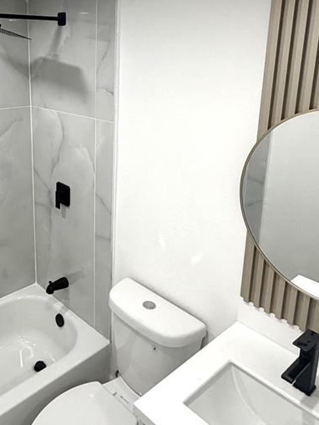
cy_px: 151
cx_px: 97
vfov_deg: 54.5
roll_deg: -0.5
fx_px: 405
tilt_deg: -13.3
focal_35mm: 33
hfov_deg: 42.2
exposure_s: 1/120
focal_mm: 2.22
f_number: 2.2
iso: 160
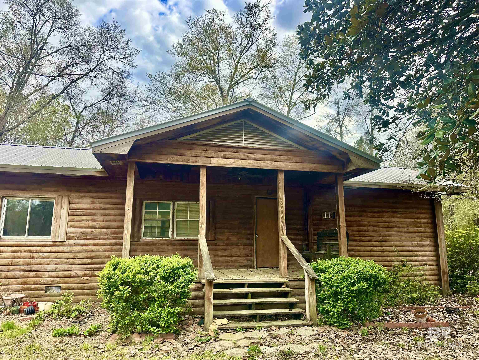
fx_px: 332
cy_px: 180
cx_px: 240
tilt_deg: +11.8
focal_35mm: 24
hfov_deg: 71.6
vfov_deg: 56.8
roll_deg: -0.2
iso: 80
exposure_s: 1/962
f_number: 1.78
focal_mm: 6.86
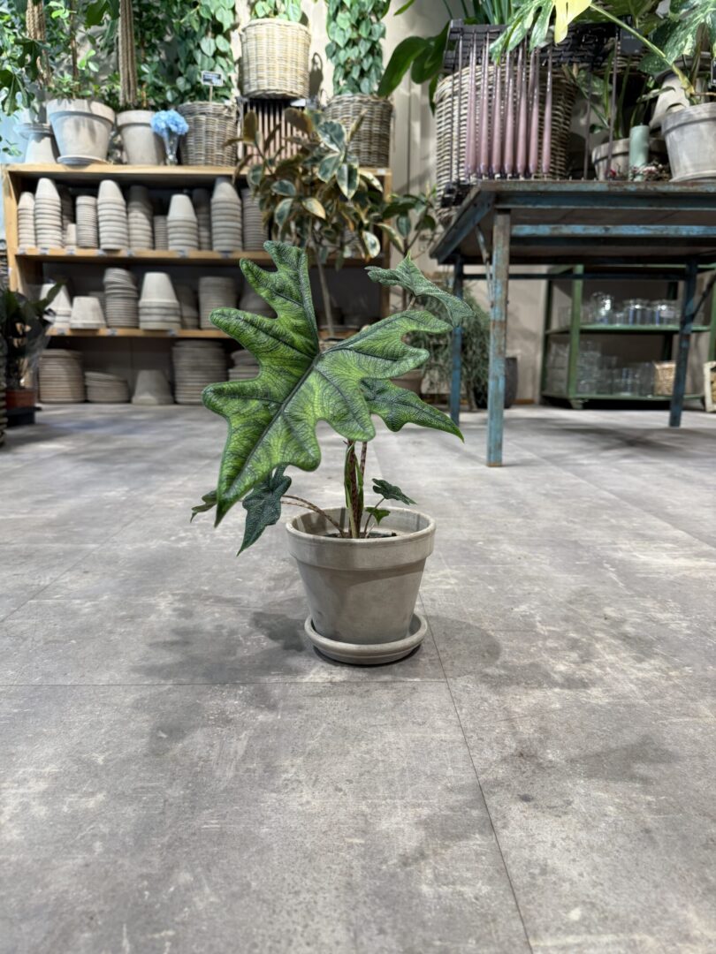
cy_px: 477
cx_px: 358
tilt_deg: -9.8
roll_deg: -1.9
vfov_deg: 71.6
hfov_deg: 56.8
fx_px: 662
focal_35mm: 24
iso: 125
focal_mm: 6.76
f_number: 1.78
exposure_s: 1/100
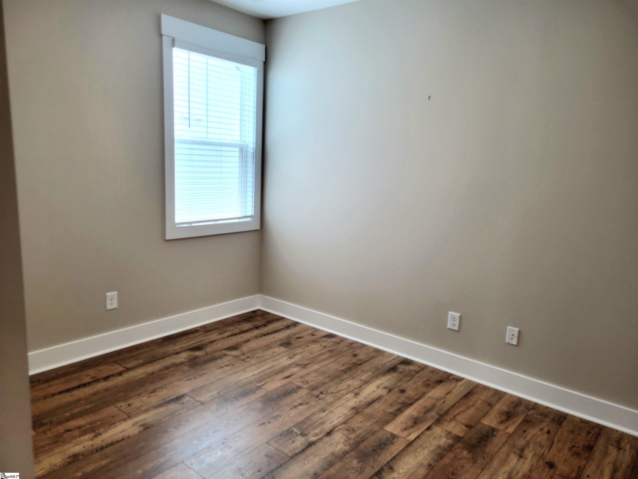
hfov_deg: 67.3
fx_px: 479
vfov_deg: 53.1
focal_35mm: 26
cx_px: 319
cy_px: 240
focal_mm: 5.4
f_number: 1.8
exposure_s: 1/120
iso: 80
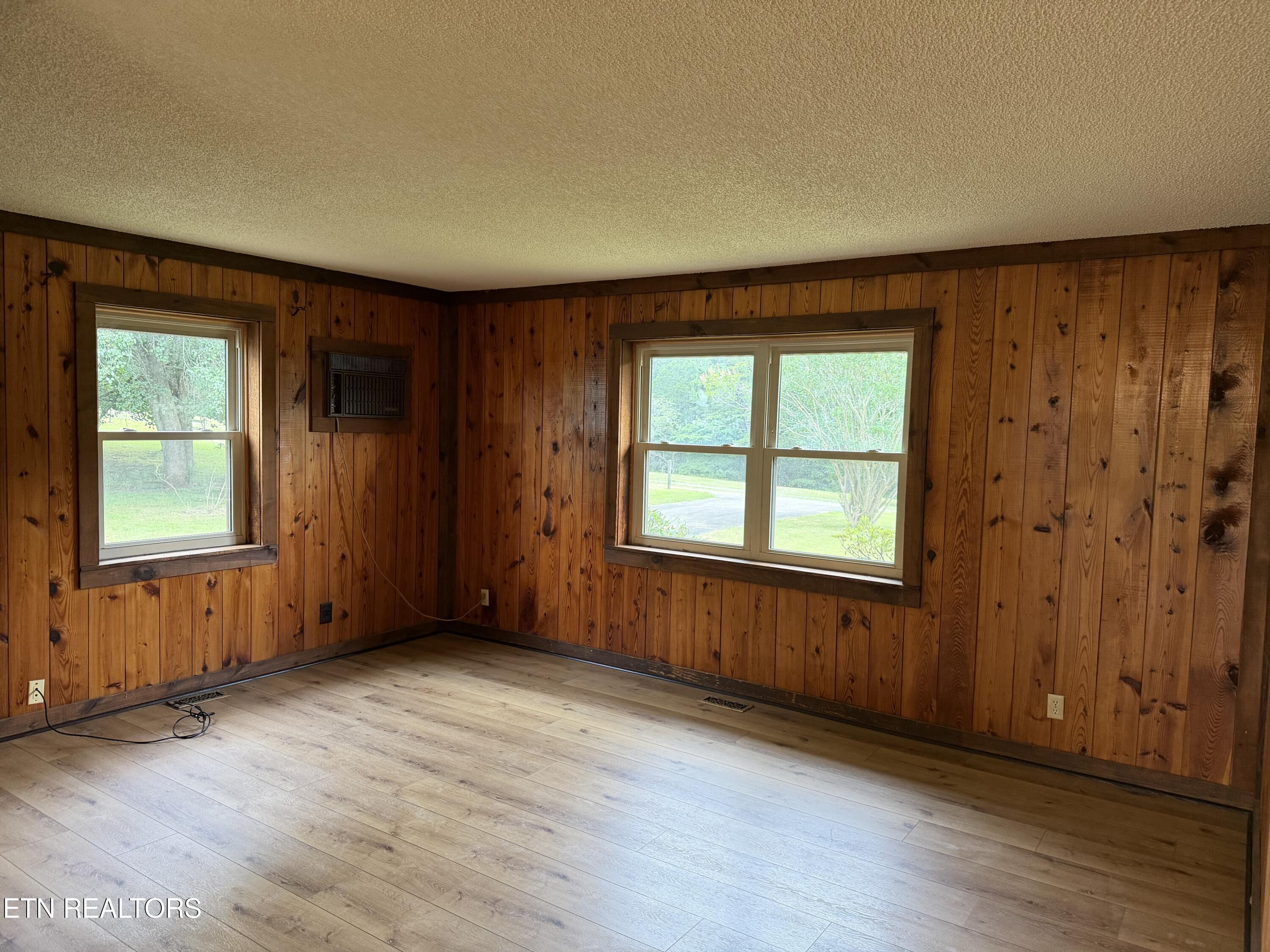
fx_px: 881
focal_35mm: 24
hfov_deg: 71.6
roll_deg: -0.7
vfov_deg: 56.8
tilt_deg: -3.9
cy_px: 476
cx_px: 635
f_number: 1.78
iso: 250
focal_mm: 6.76
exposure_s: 1/60
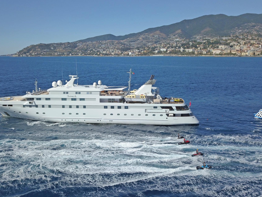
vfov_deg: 45.3
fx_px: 235
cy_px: 112
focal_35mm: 31
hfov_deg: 58.2
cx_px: 115
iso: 100
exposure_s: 1/1250
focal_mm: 4.73
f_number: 2.2
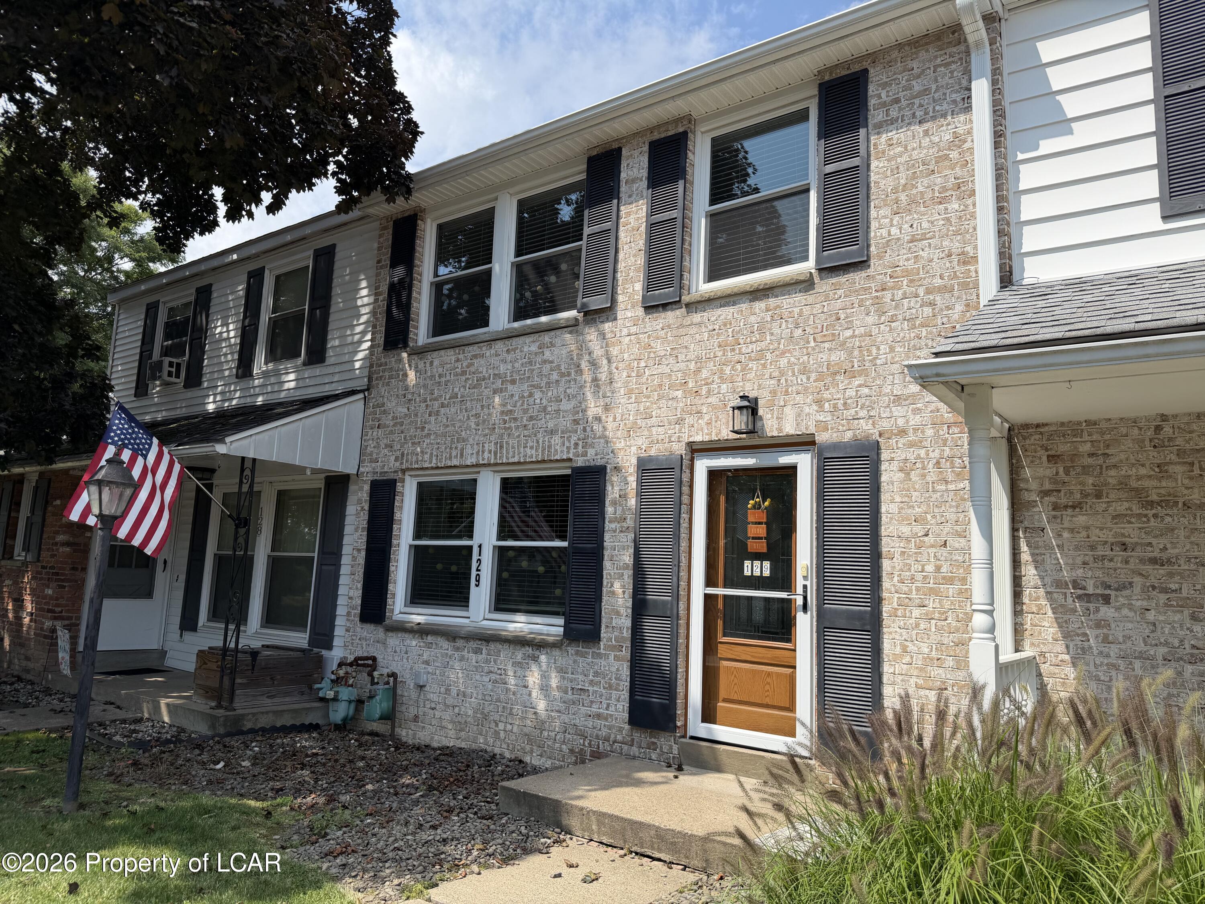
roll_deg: -2.3
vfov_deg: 56.8
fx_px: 835
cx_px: 602
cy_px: 452
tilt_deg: +9.1
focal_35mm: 24
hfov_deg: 71.6
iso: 80
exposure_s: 1/4167
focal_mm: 6.76
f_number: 1.78
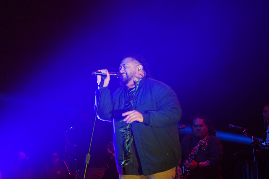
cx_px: 134
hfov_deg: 19.5
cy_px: 90
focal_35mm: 105
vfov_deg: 13.0
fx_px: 785
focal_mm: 105
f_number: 4
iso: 800
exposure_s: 1/125
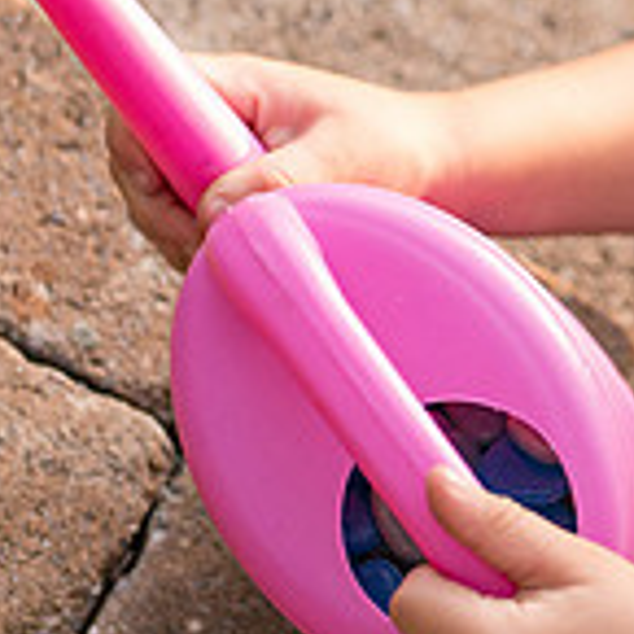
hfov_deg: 5.9
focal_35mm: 290
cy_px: 168
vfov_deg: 6.0
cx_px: 1181
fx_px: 6009
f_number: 3.5
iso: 1000
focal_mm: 85
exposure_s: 1/640
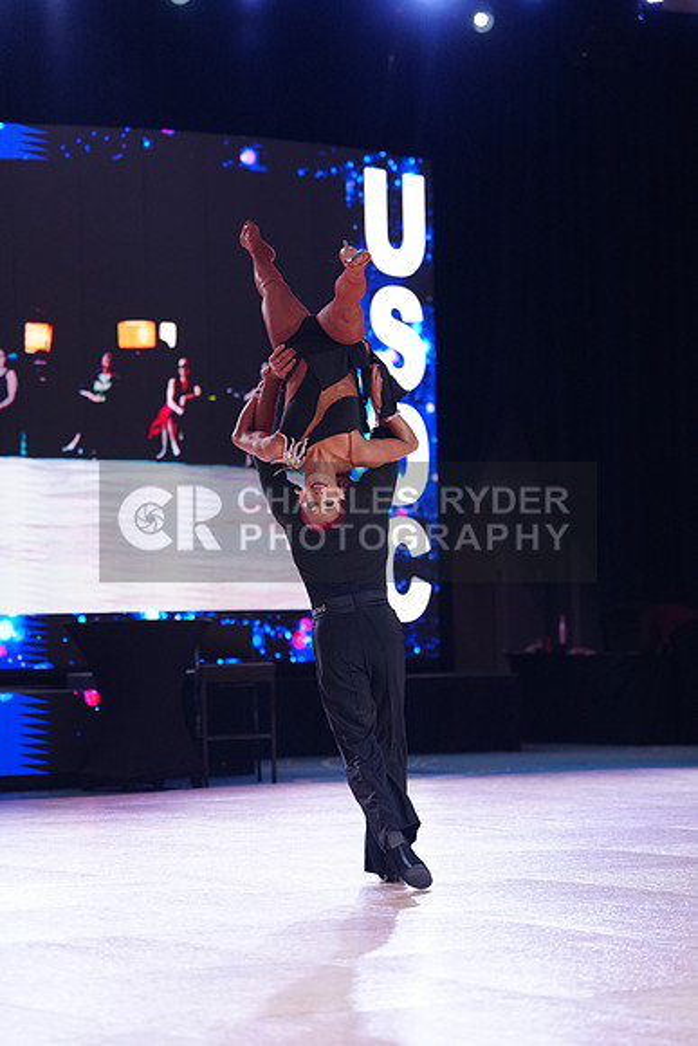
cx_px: 349
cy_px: 523
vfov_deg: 17.5
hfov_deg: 11.7
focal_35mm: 117
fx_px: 3400
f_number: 2.8
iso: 2000
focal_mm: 117
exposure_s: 1/400
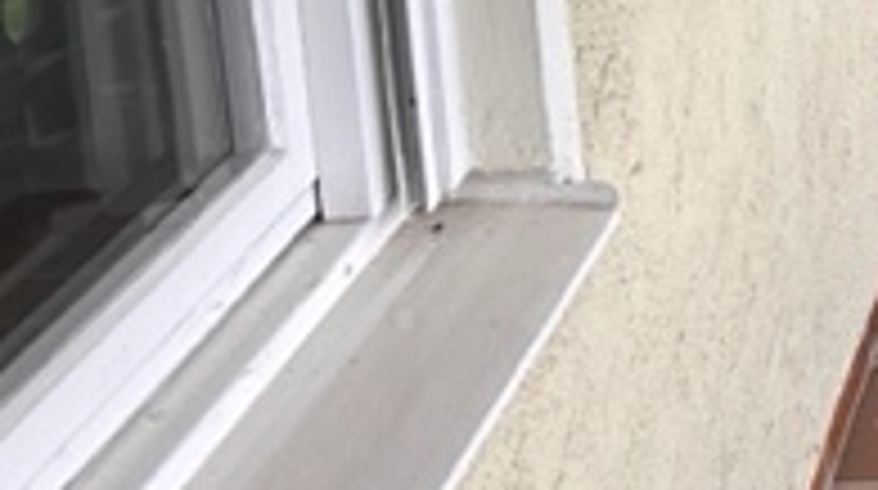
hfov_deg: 20.7
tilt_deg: -9.1
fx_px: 1999
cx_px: 1351
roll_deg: +2.0
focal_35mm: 86
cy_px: -530
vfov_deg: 12.2
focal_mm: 6.86
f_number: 1.78
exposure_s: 1/494
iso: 80
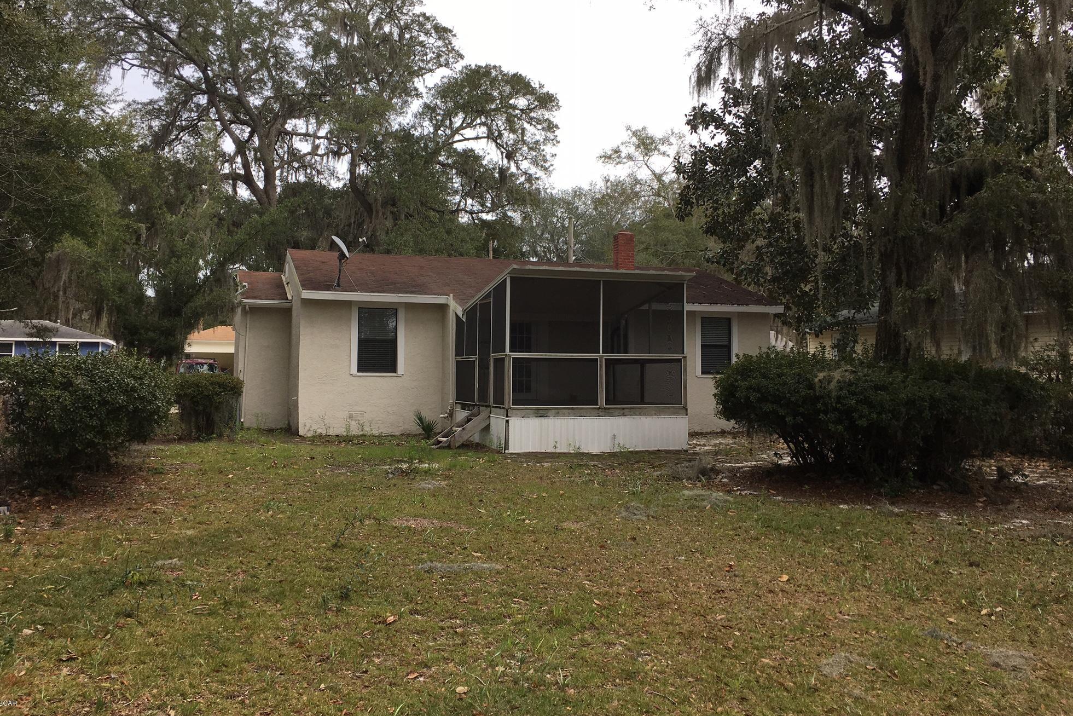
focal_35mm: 31
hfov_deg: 60.3
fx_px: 924
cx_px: 525
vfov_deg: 42.3
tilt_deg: +4.5
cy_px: 316
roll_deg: +0.0
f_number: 2.2
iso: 25
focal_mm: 4.15
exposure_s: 1/578
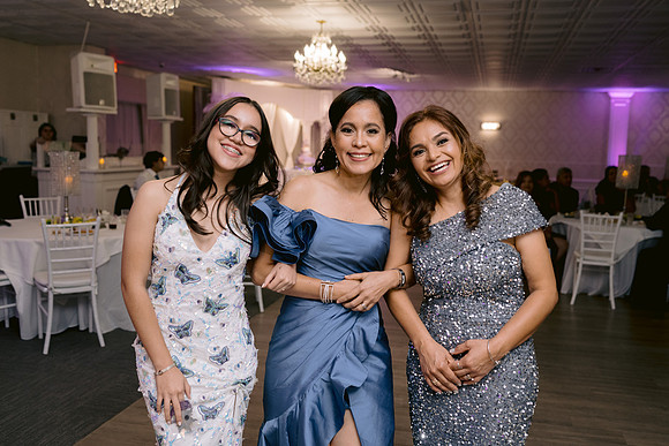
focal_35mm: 35
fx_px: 651
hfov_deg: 54.4
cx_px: 334
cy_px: 223
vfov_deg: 37.9
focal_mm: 35
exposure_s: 1/100
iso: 800
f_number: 3.2
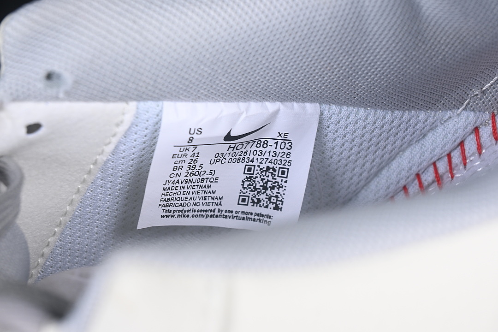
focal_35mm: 75
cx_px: 249
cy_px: 166
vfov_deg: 18.2
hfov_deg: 27.0
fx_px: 1037
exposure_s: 1/80
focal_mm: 50
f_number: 7.1
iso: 160
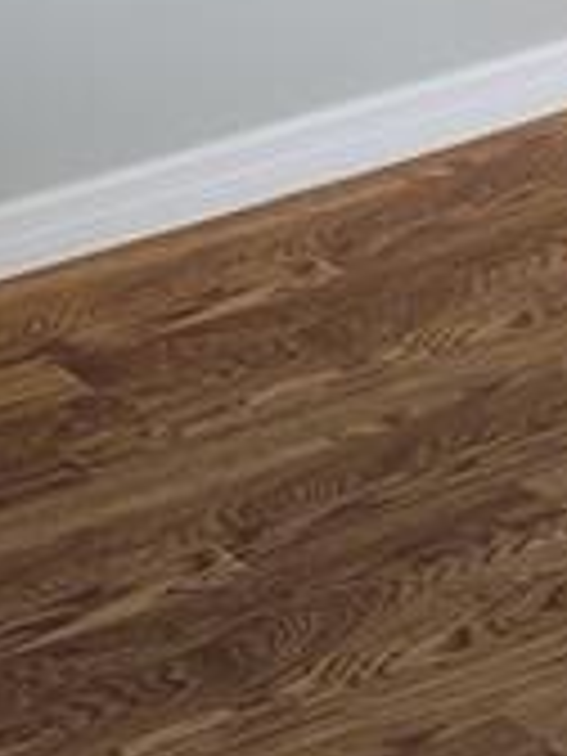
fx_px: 3582
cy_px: -104
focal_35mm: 164
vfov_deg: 11.8
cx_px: 428
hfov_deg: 9.0
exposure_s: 1/60
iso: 700
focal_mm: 5.56
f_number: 1.8
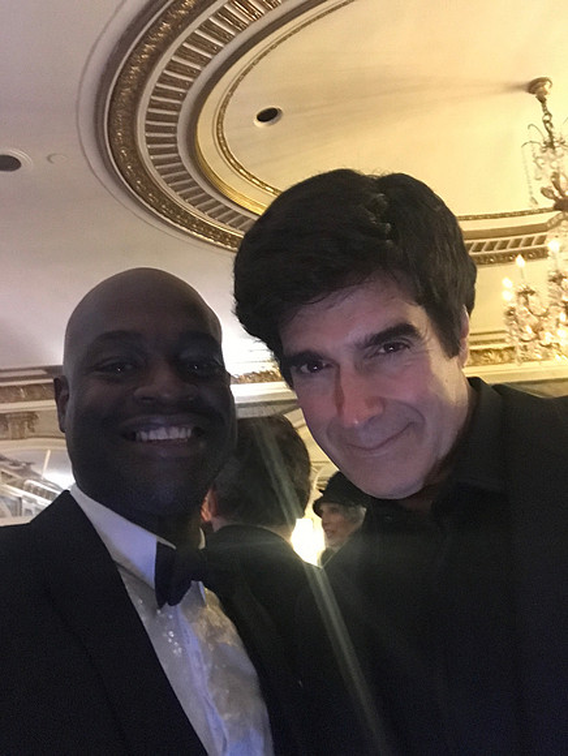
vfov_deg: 56.8
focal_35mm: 32
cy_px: 378
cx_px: 284
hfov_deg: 44.2
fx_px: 699
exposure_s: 1/15
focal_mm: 2.87
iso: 1250
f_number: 2.2
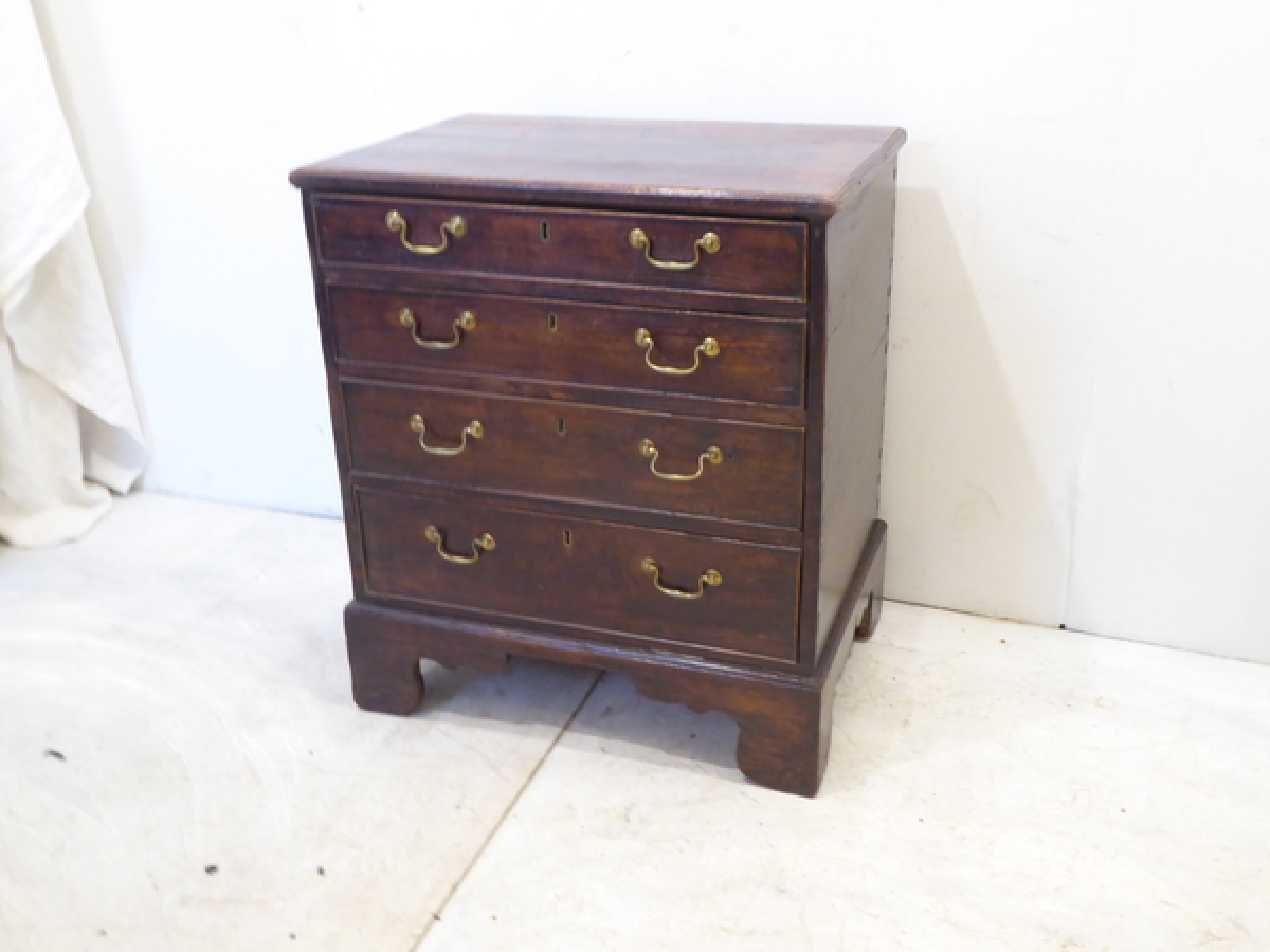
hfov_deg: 51.4
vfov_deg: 39.7
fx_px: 1321
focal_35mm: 36
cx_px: 635
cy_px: 476
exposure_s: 1/6
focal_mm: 6.3
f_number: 3.7
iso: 400
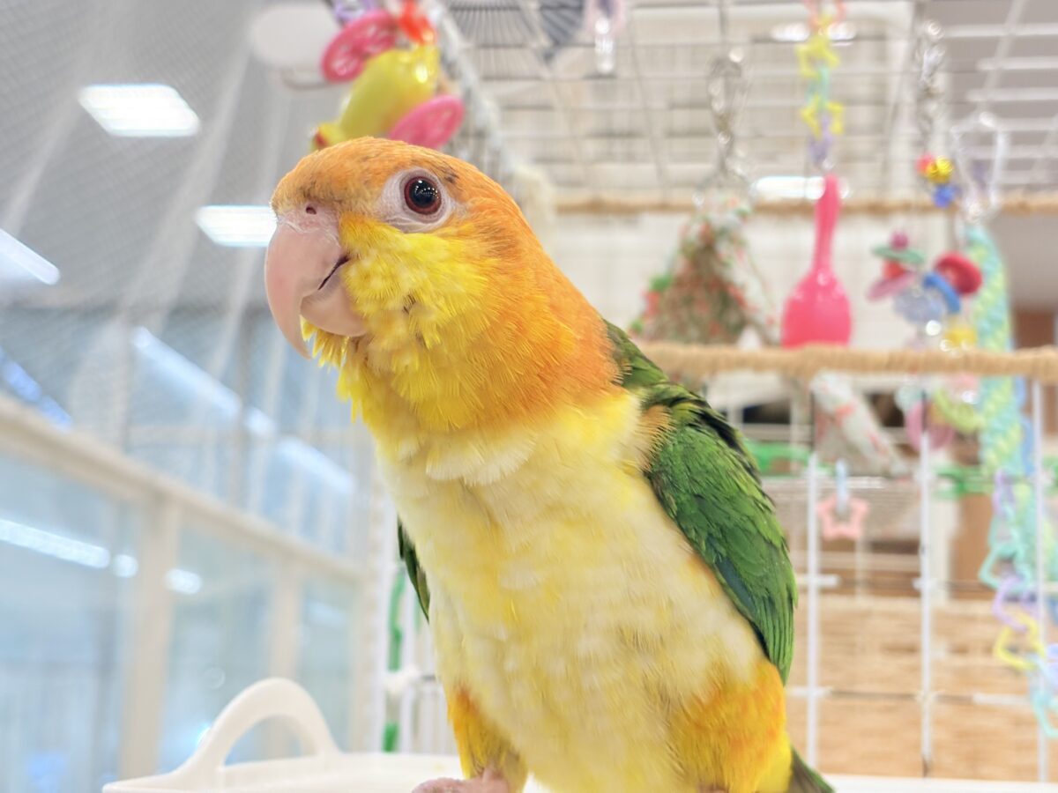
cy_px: 396
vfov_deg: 28.0
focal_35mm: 52
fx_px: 1589
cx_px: 529
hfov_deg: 36.8
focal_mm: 5.96
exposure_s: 1/100
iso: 125
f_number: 1.6
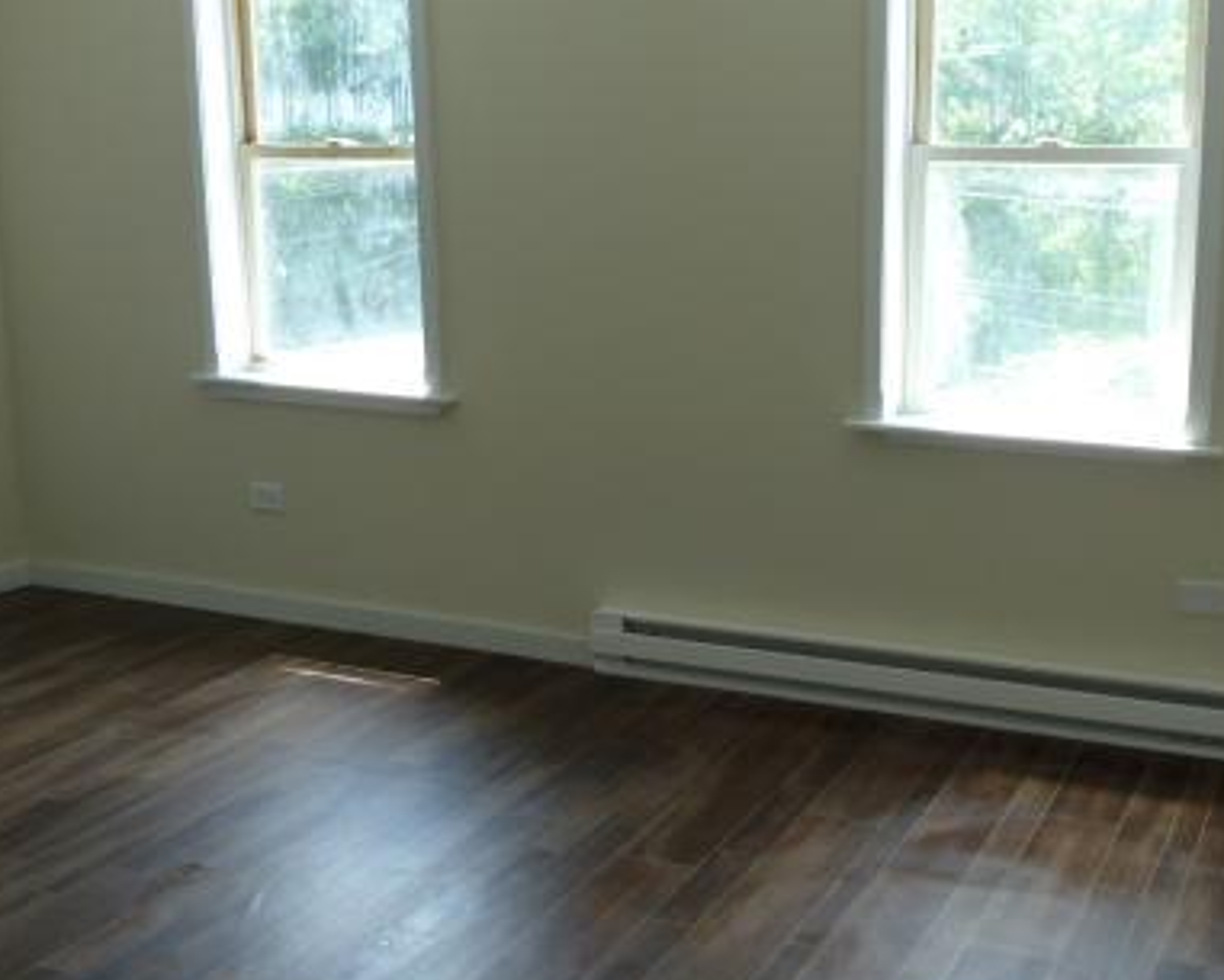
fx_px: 1486
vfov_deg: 36.5
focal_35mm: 41
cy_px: 508
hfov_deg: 44.2
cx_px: 800
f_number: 3.3
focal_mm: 4.1
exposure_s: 1/40
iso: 80
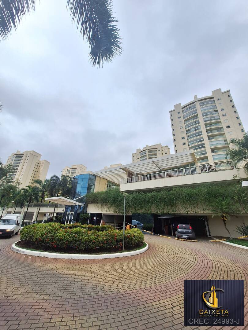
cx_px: 124
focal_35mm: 13
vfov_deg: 106.2
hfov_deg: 89.9
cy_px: 165
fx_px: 124
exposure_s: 1/2457
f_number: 2.2
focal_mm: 1.74
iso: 40
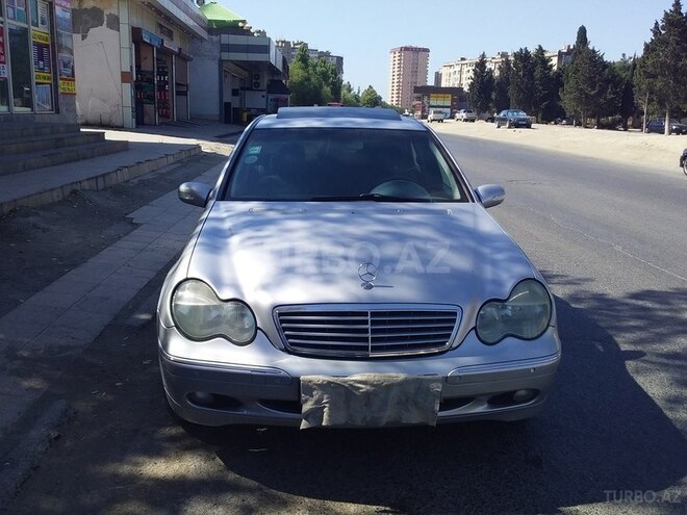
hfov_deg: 58.4
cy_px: 258
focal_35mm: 31
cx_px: 344
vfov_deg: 45.4
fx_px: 615
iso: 40
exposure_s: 1/1115
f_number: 2.2
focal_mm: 3.3
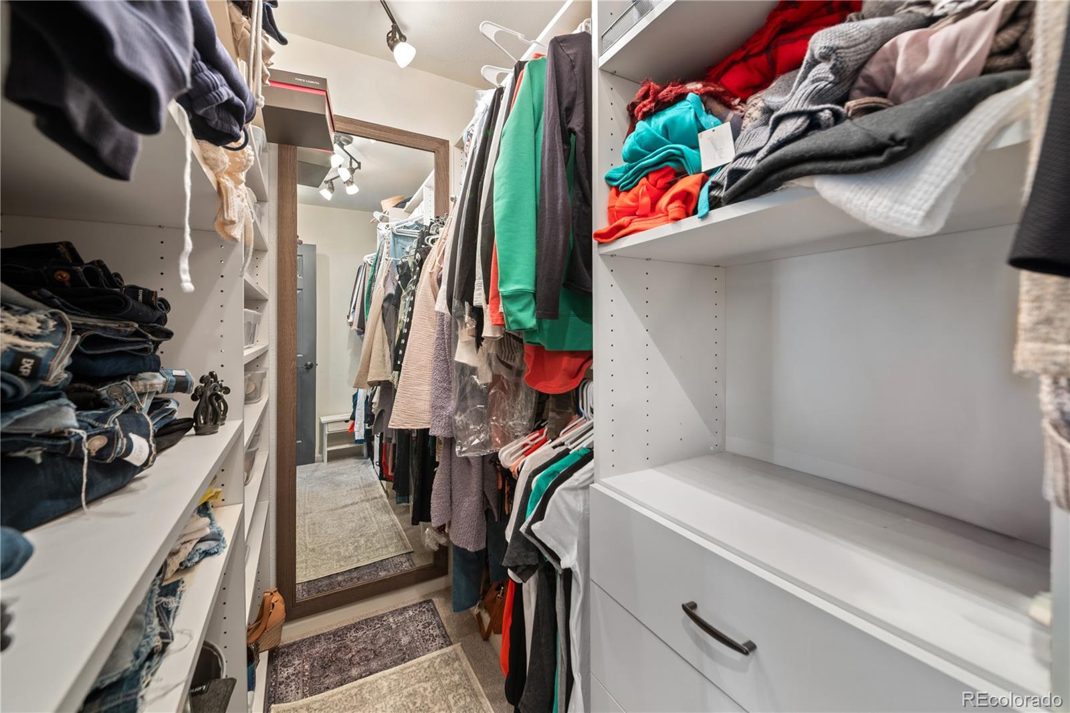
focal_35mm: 13
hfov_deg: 108.3
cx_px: 535
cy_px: 356
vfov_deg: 85.4
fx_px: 386
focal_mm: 13
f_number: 8
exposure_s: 1/1.25
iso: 400
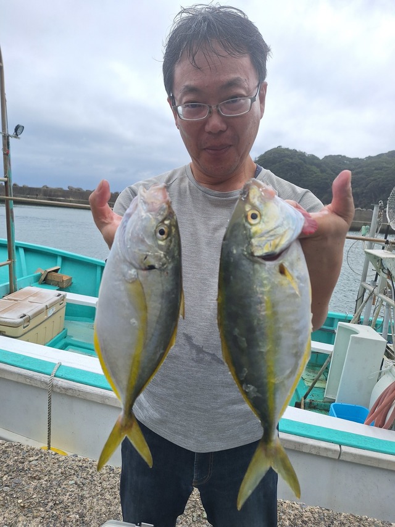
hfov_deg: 58.9
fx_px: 350
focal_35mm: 23
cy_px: 264
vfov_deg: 73.9
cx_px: 198
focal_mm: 5.54
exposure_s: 1/3817
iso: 40
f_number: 1.8
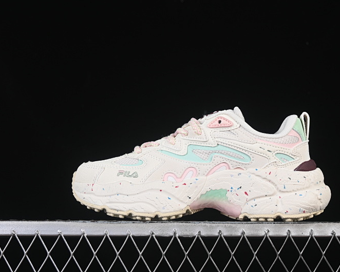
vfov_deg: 18.1
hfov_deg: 22.4
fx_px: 856
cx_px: 203
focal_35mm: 85
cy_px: 136
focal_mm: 50
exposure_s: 1/80
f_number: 8
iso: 160
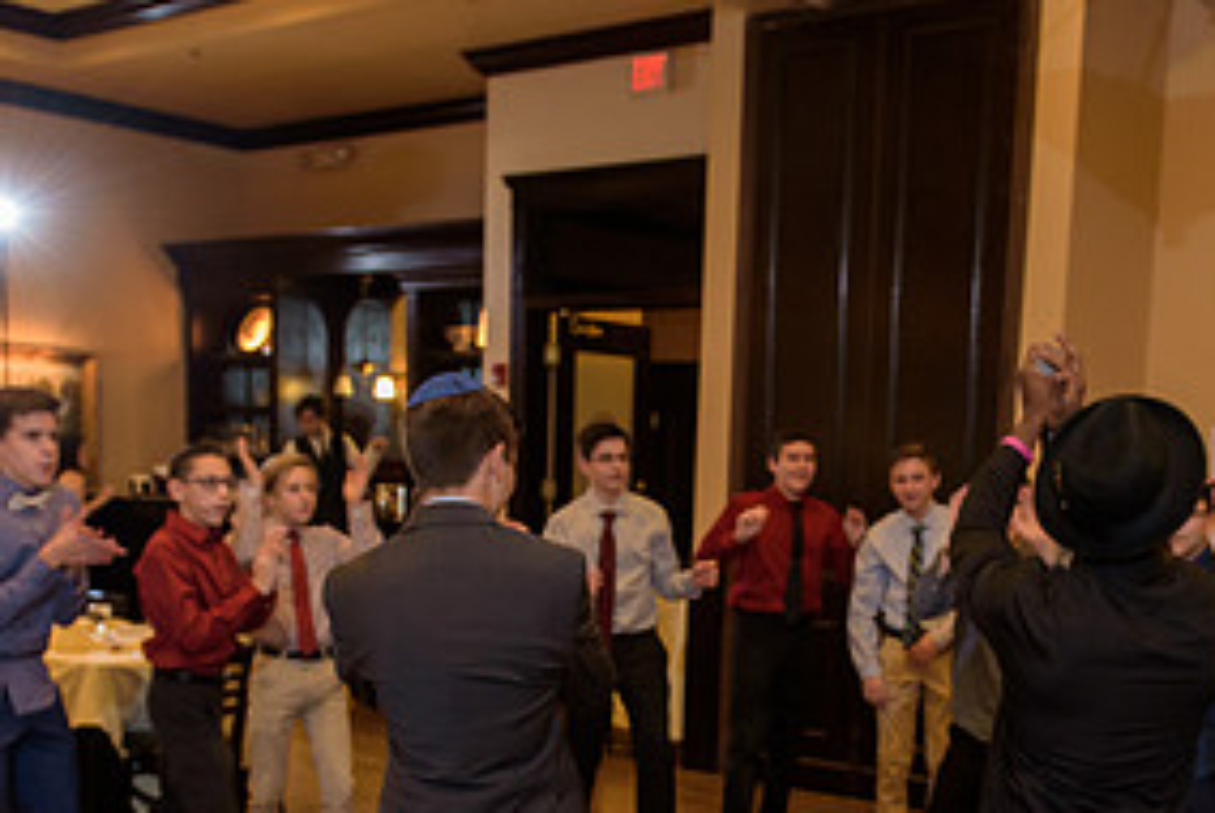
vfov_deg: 26.9
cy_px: 691
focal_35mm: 49
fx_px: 1655
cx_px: 693
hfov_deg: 40.2
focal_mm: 24
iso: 1600
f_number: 3.2
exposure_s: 1/125
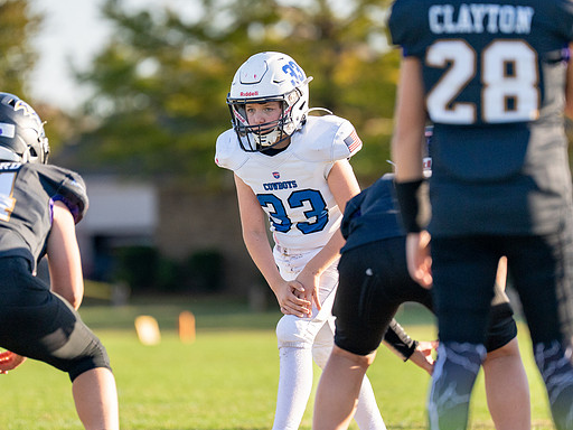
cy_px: 206
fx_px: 6456
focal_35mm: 390
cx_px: 259
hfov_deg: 5.1
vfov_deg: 3.8
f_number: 2.8
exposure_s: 1/4000
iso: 400
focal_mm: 200
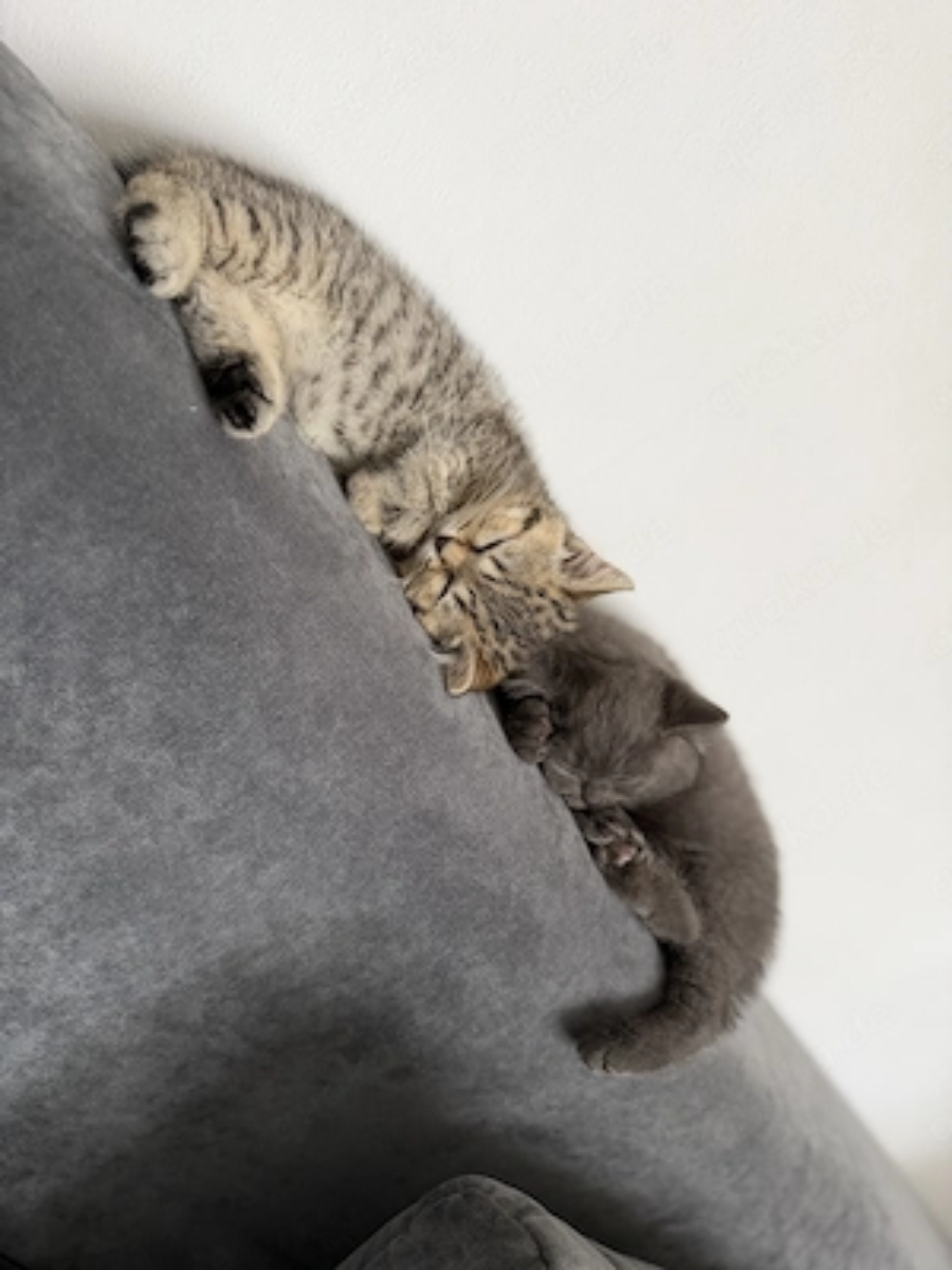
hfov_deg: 56.8
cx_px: 476
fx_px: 880
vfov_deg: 71.6
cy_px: 635
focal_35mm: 24
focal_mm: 6.76
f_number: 1.78
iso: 320
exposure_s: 1/60
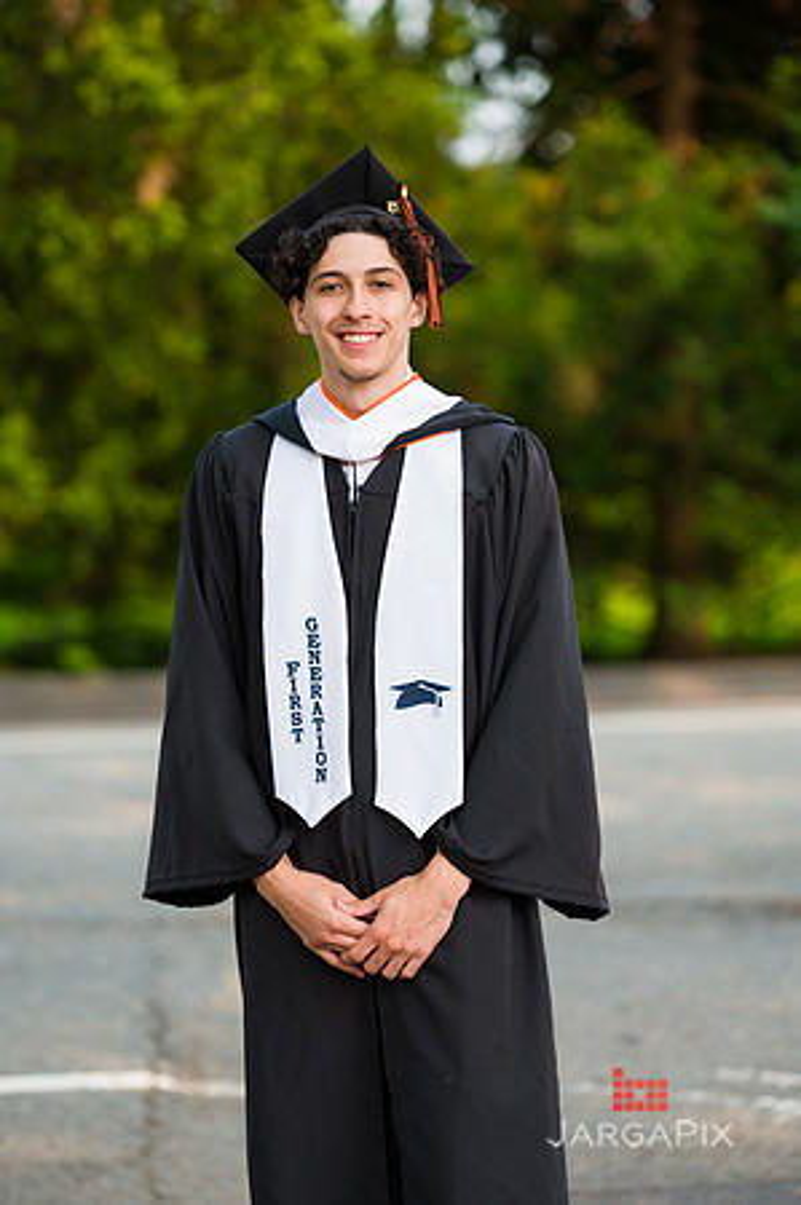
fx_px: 5185
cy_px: 602
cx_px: 400
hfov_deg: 8.8
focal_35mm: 155
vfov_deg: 13.3
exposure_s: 1/640
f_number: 3.2
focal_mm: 155
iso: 200
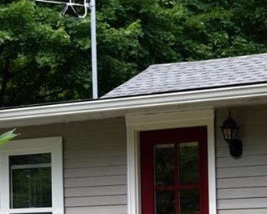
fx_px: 957
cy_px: 193
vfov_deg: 12.7
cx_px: 273
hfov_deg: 15.6
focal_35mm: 121
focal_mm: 28
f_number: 8
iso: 400
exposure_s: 1/250
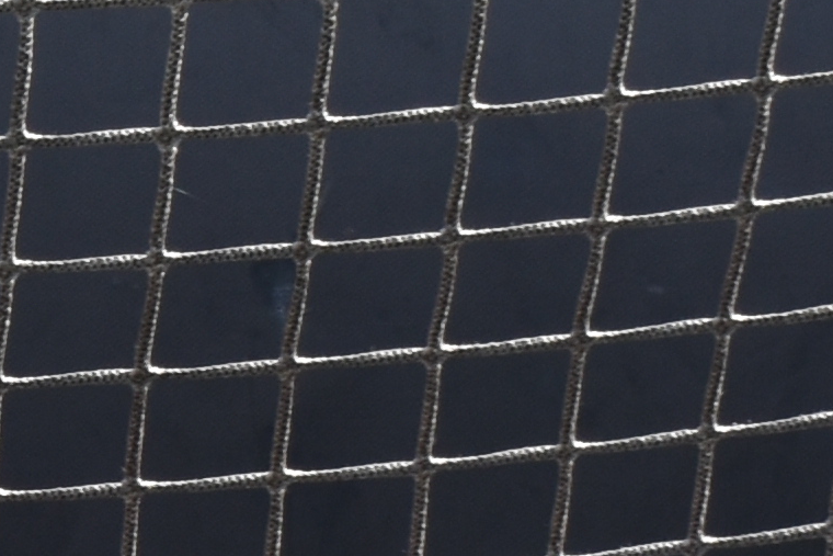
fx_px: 10414
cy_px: 1819
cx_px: -863
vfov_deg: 3.0
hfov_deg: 4.5
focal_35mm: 450
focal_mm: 38
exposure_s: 1/250
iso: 180
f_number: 8
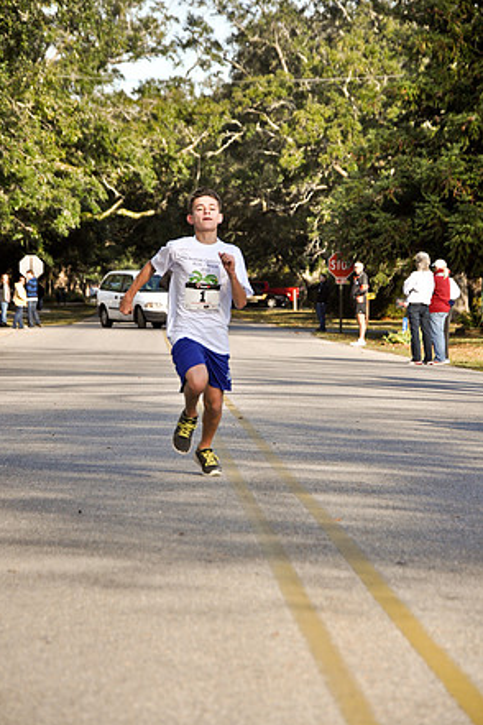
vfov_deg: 12.8
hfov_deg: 8.6
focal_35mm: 161
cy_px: 365
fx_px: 3230
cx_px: 239
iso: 400
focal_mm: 105
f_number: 7.1
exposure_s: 1/800
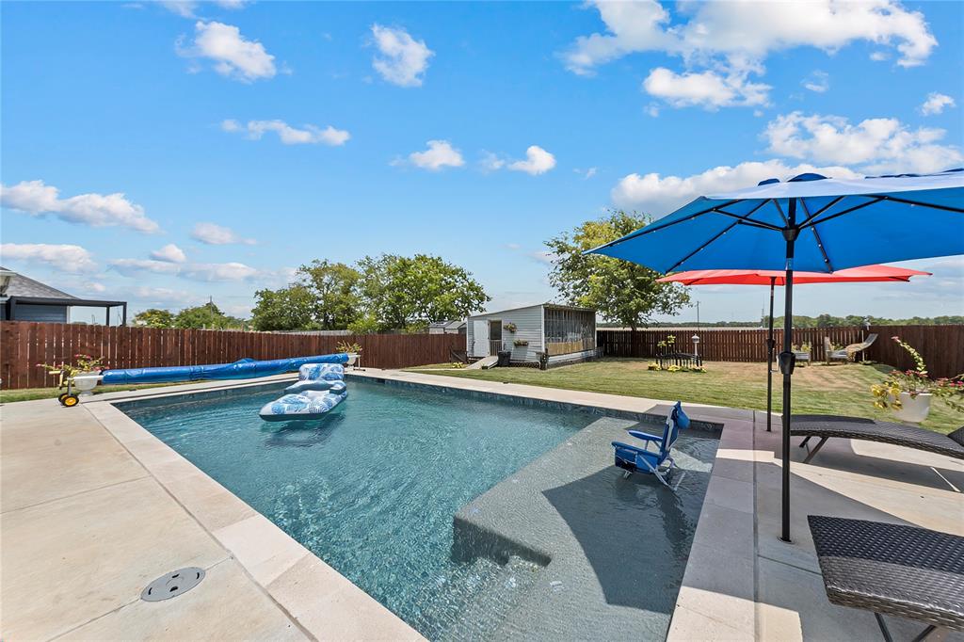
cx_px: 482
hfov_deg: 104.3
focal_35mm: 14
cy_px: 321
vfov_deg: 81.2
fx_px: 375
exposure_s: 1/160
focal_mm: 14
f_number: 11
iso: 100
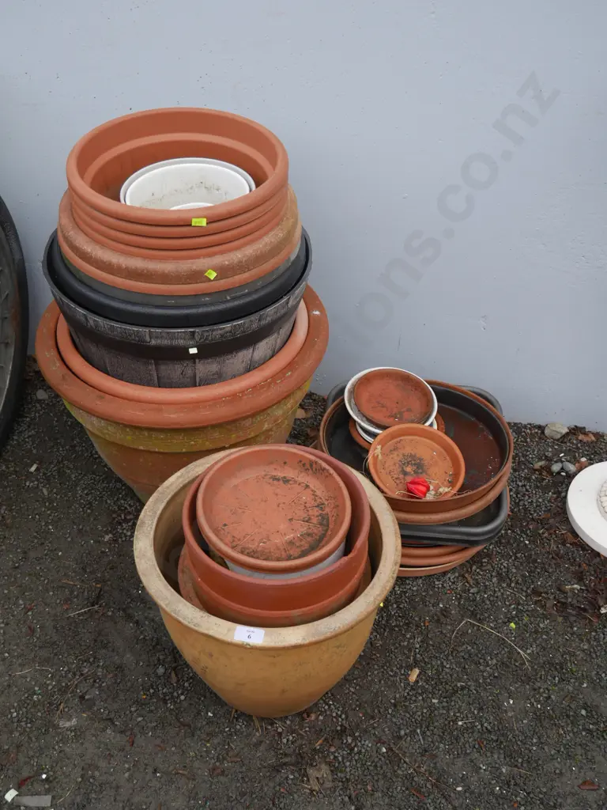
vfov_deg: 46.8
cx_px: 304
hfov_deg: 36.0
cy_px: 405
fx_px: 935
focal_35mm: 40
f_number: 4.4
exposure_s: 1/80
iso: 200
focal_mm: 20
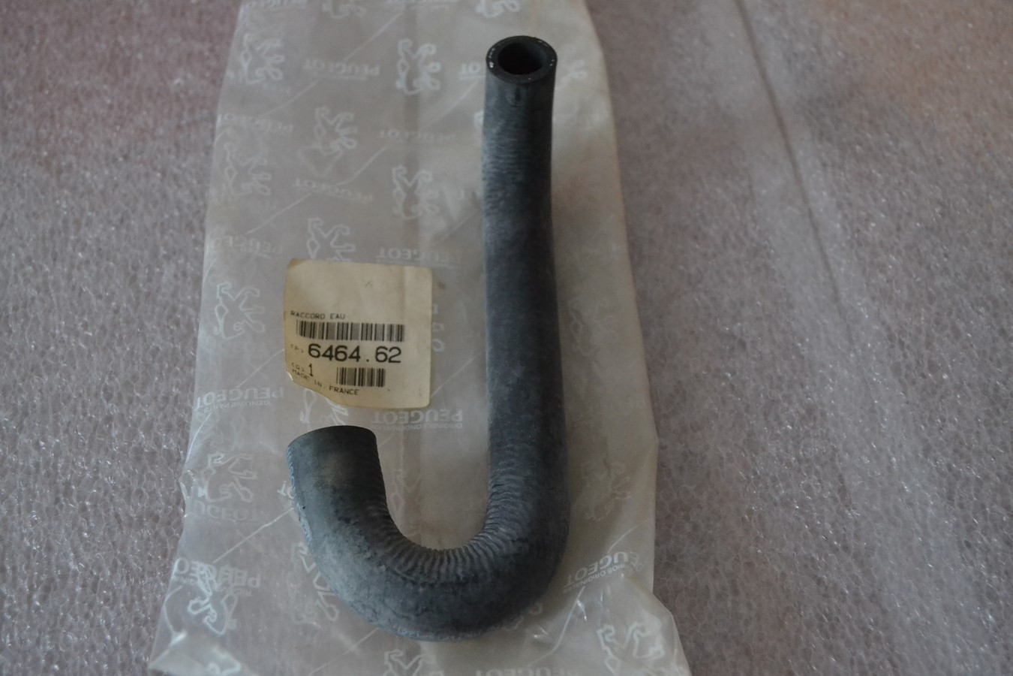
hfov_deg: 45.0
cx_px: 506
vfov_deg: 30.8
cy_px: 338
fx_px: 1224
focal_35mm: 44
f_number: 4.5
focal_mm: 29
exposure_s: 1/60
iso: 2500
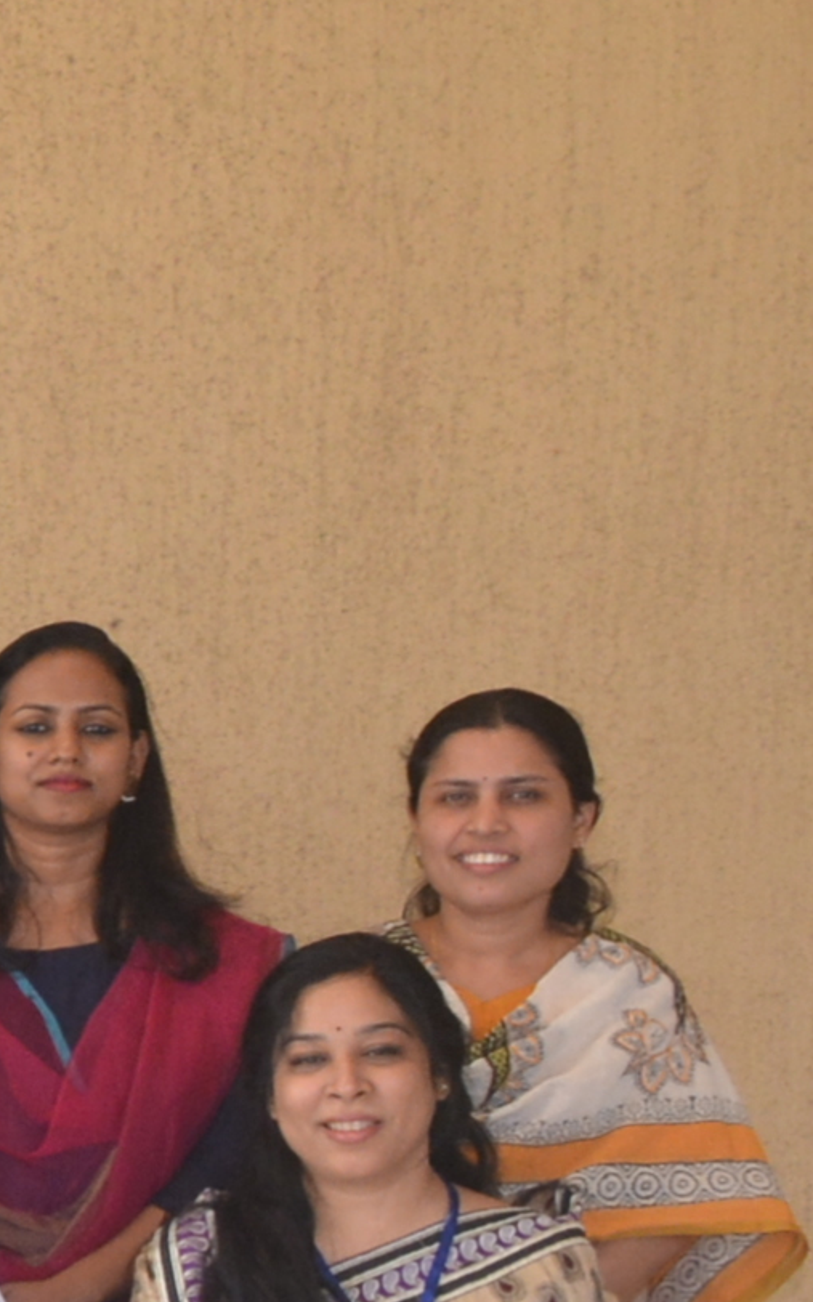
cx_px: -2567
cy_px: 1512
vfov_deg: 10.6
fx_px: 6912
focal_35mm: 195
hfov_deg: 5.7
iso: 400
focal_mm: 23
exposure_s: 1/200
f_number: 5.6
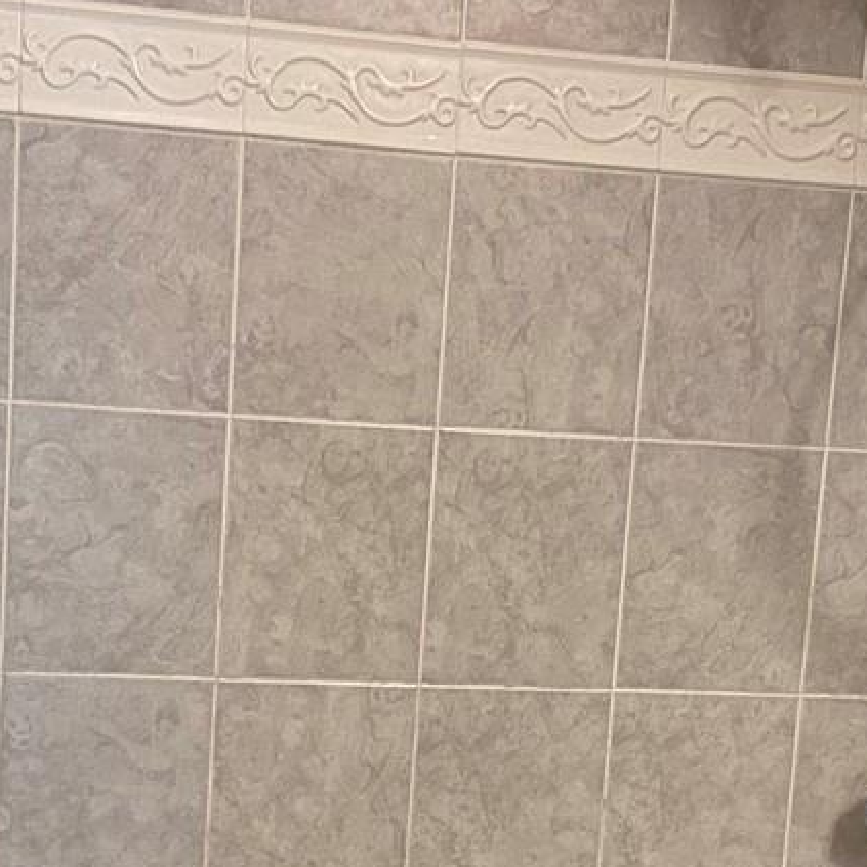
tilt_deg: -12.3
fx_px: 2465
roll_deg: -5.0
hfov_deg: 19.9
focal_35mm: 87
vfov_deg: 19.6
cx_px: 471
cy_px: 767
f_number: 1.8
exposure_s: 1/60
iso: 100
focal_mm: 4.25
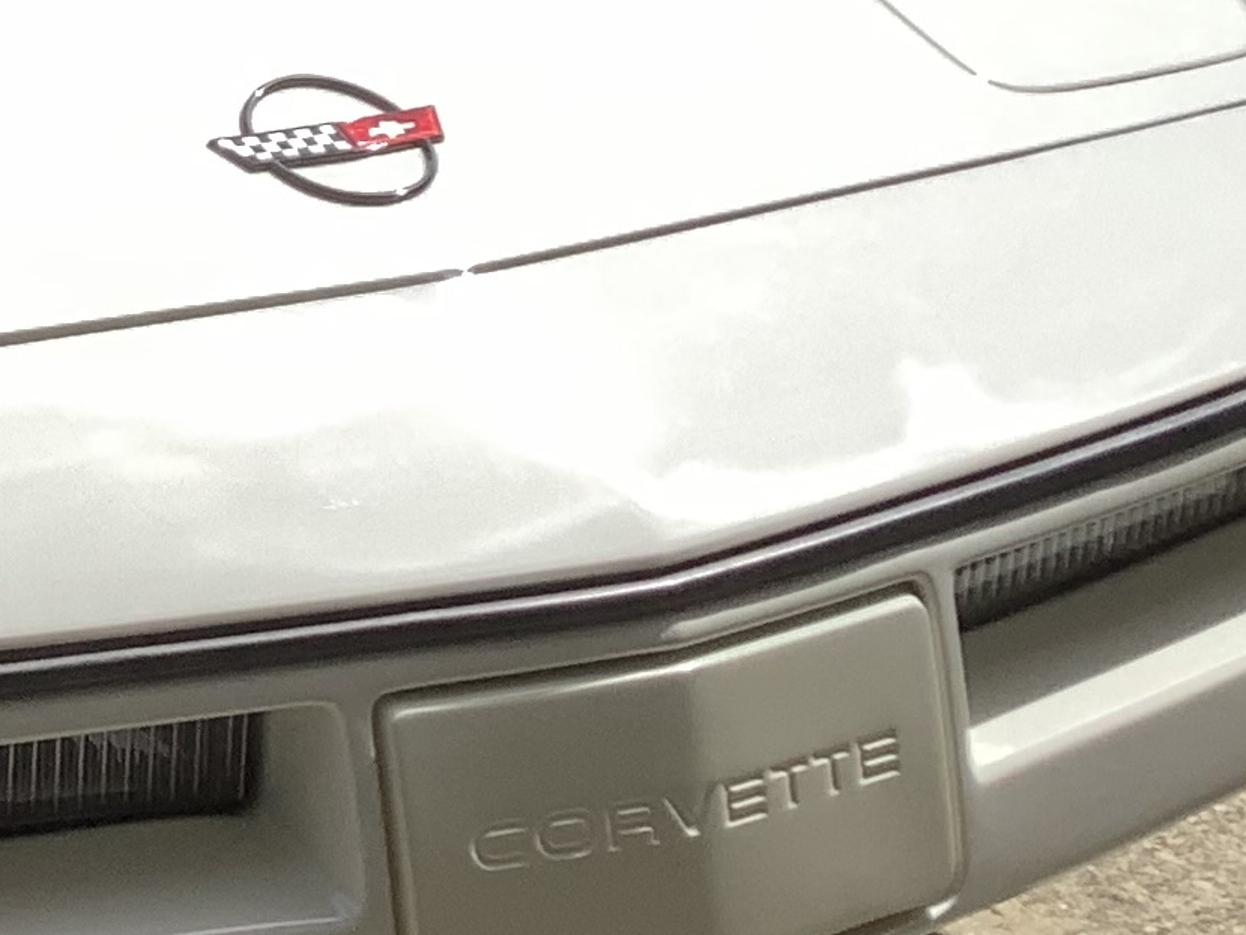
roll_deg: -2.7
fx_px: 4392
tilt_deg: -26.8
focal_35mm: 122
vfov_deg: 12.0
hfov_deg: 14.7
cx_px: -777
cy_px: -17
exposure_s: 1/1538
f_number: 2.4
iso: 25
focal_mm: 3.3
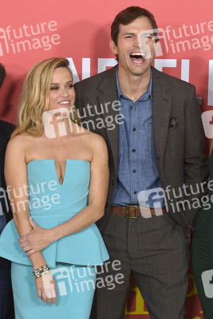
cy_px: 160
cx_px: 106
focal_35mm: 95
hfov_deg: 14.4
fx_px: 842
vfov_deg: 21.5
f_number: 6.3
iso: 1600
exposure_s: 1/320
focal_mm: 95
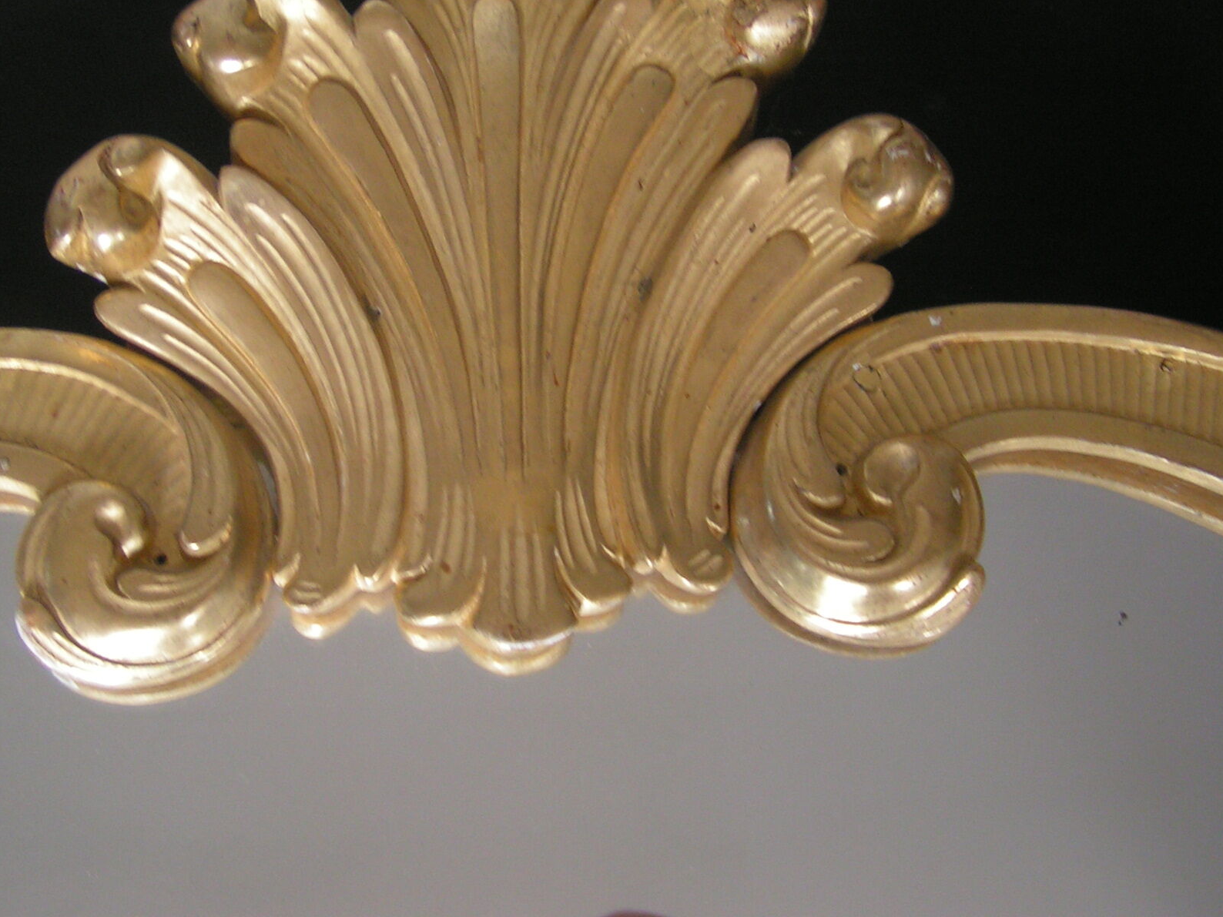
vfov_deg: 29.6
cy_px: 350
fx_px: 1731
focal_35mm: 49
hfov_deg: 38.8
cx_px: 528
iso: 100
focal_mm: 5.8
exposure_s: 1/30
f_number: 2.8
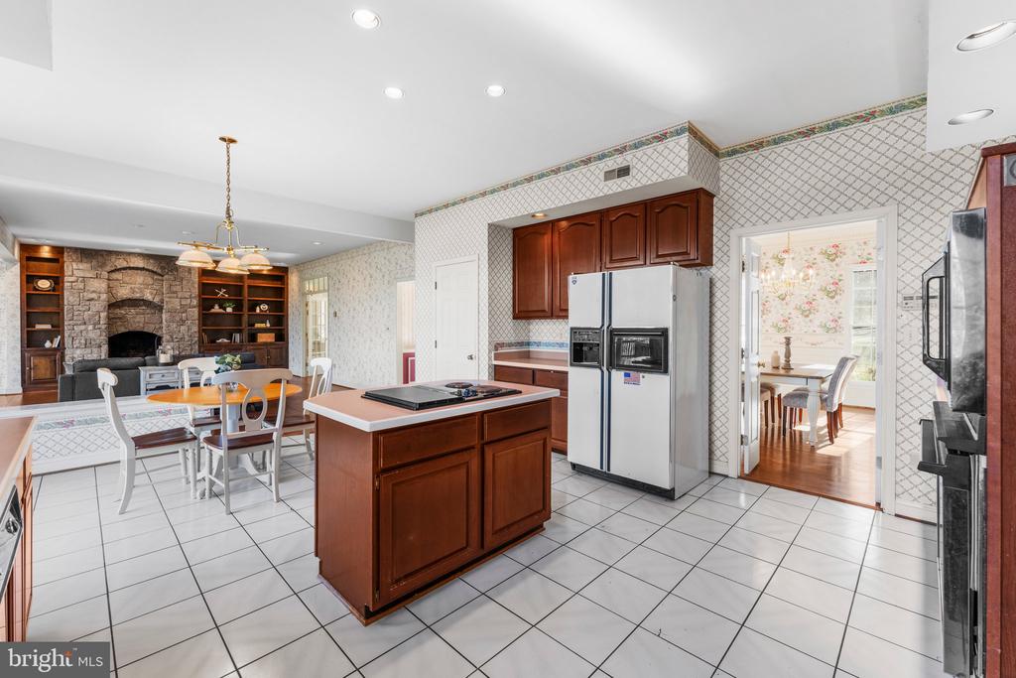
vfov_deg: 81.2
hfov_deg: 104.2
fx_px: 395
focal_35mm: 14
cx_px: 508
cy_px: 339
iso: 640
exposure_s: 1/8
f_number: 8
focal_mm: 14
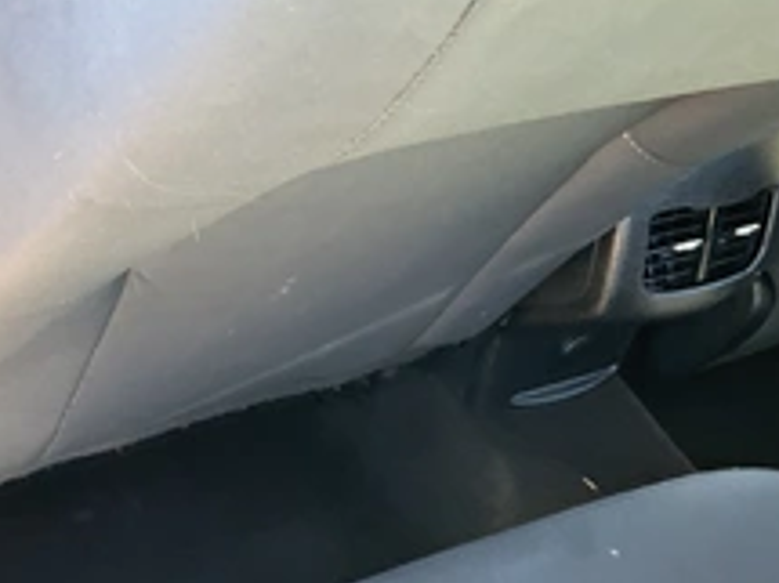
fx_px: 1215
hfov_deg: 34.8
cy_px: 435
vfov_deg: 26.7
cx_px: 196
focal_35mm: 54
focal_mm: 3
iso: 160
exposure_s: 1/60
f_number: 1.8
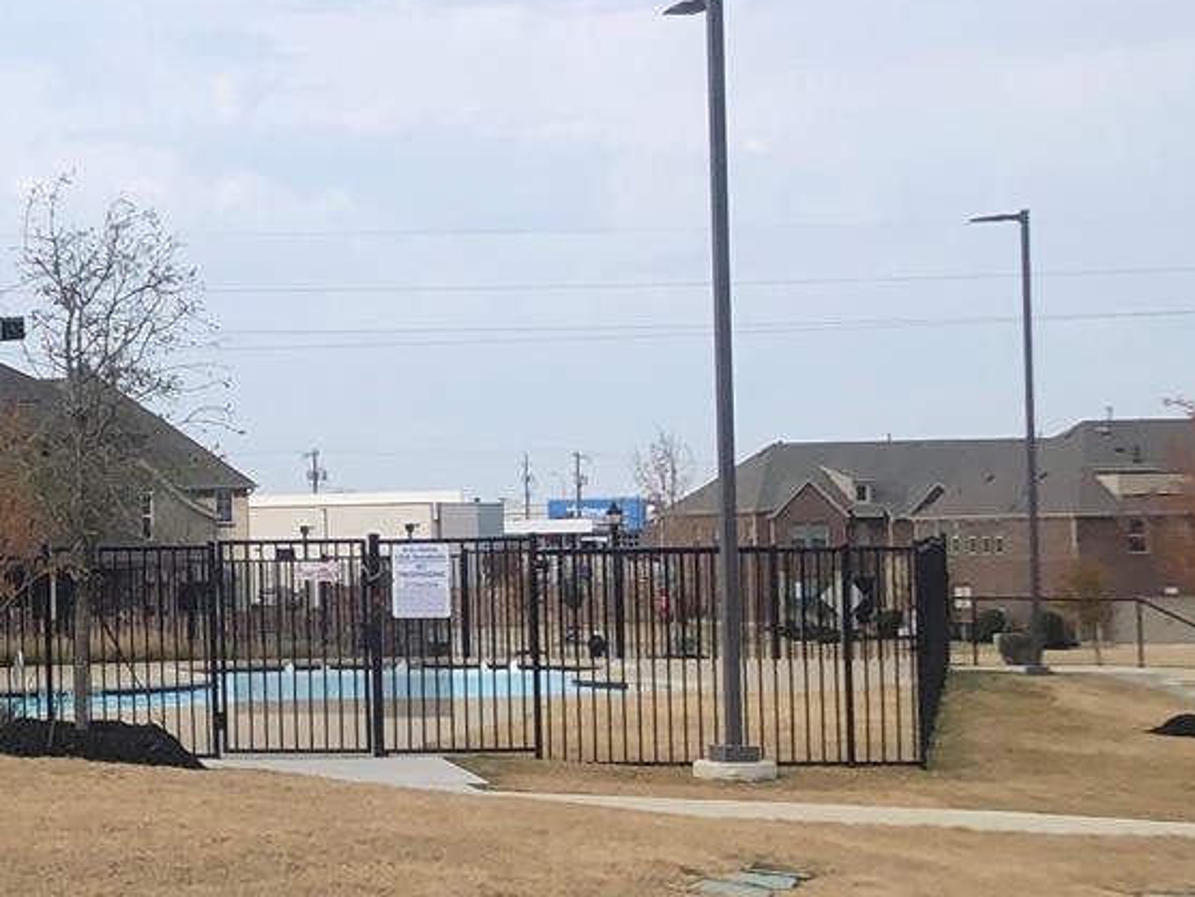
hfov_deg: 16.9
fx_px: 3556
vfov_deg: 14.4
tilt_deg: +1.8
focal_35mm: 103
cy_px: 451
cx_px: -704
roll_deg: +0.8
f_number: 1.8
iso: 20
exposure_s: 1/2088
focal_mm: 3.99
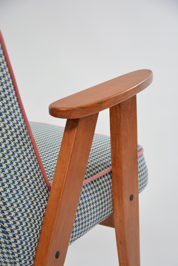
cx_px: 89
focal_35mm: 105
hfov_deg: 13.1
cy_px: 133
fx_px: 777
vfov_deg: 19.4
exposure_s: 1/125
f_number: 5.6
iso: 640
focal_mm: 70
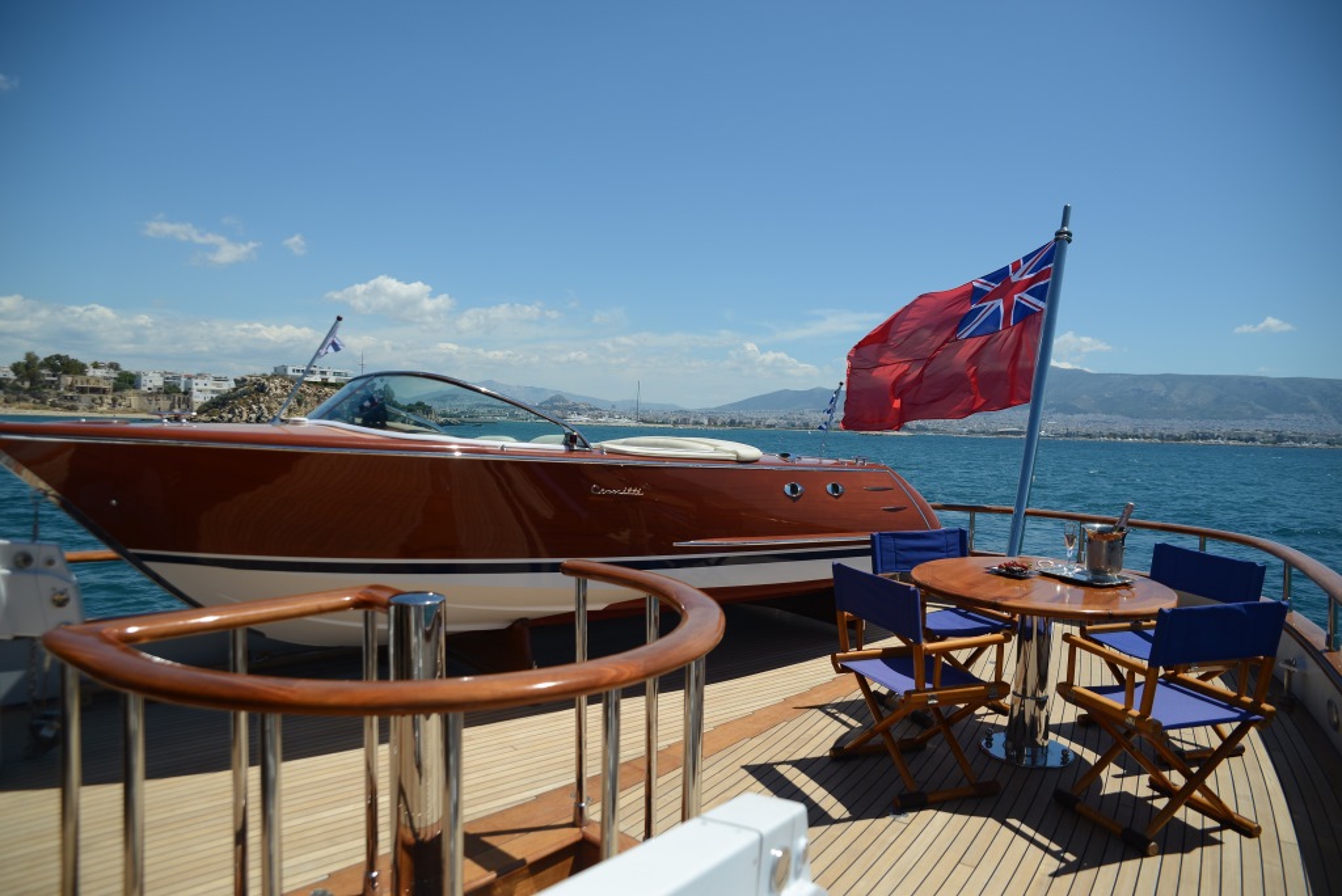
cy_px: 448
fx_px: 895
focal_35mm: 24
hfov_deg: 73.7
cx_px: 671
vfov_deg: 53.2
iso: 100
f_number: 4
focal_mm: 24
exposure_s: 1/2000
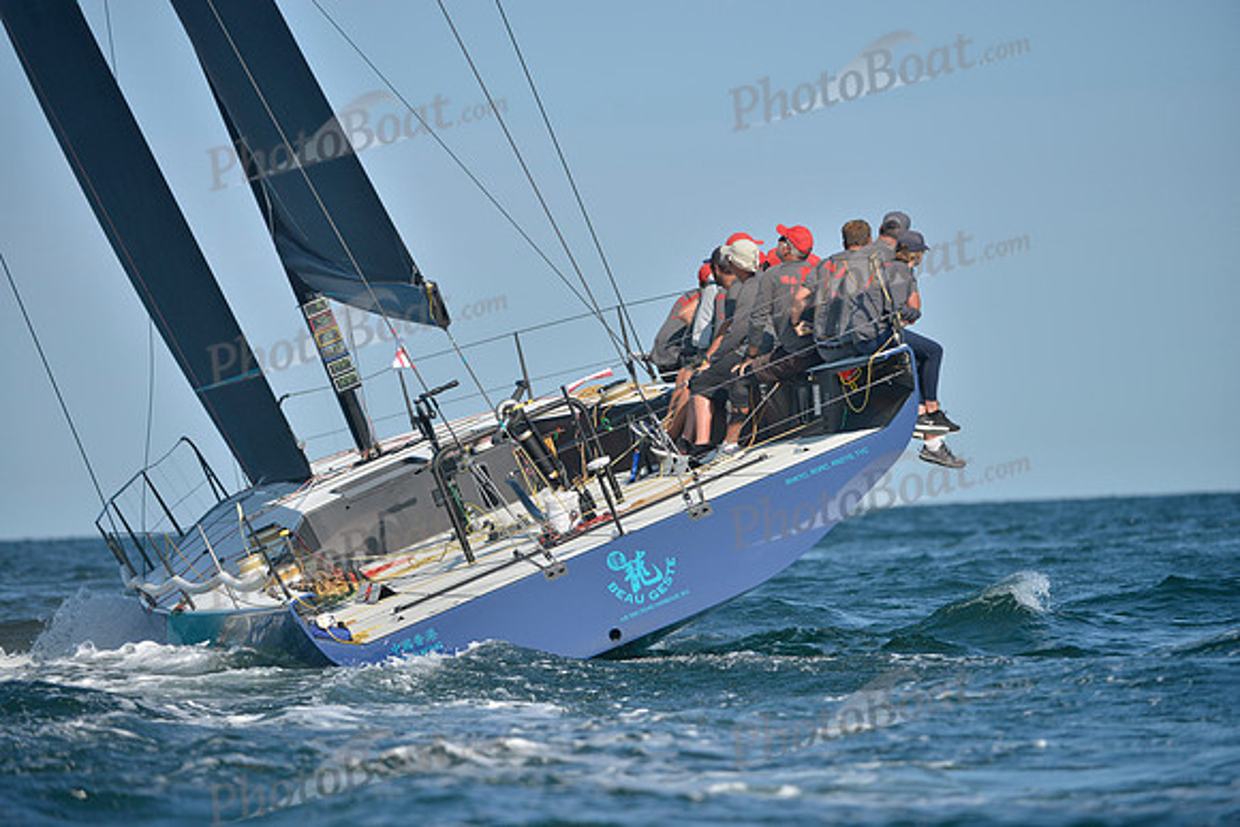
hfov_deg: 7.1
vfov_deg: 4.7
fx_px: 9991
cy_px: 414
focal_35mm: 290
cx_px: 620
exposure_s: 1/3200
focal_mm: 290
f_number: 4.5
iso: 280
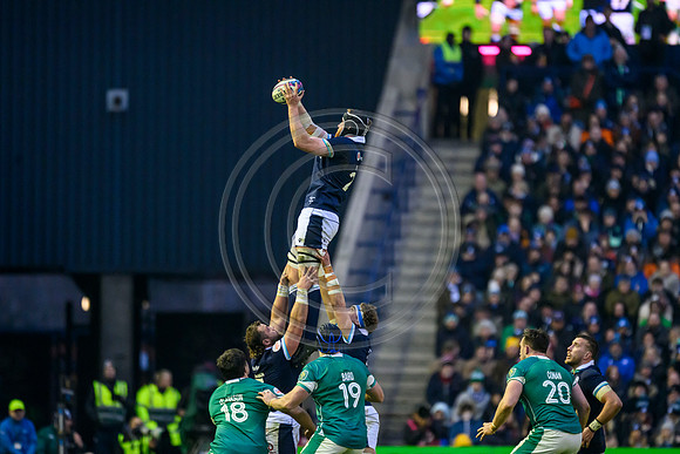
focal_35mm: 560
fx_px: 10580
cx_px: 340
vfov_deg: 2.5
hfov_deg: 3.7
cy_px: 227
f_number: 4
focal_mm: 560
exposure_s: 1/1250
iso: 8000
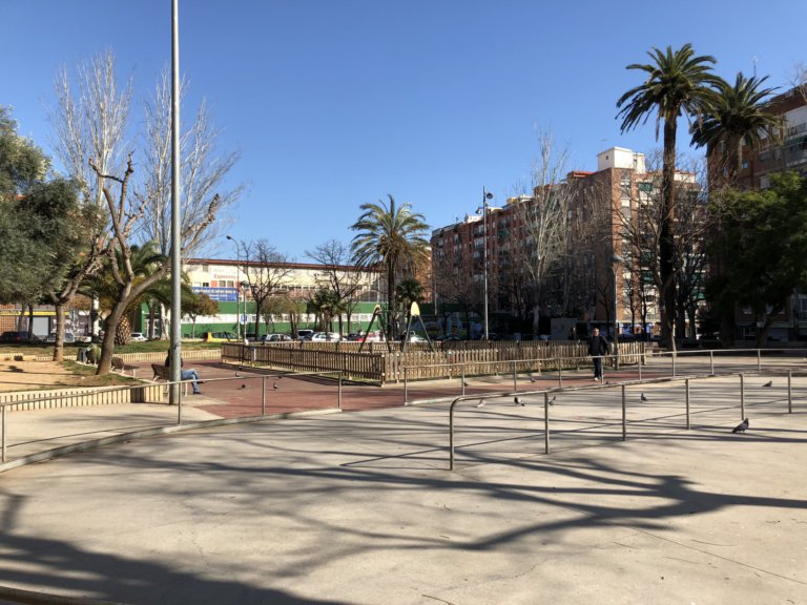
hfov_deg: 63.4
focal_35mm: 28
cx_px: 404
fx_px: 653
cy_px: 302
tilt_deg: +3.2
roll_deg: +1.4
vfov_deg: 49.7
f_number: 1.8
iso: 20
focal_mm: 4
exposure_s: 1/1656
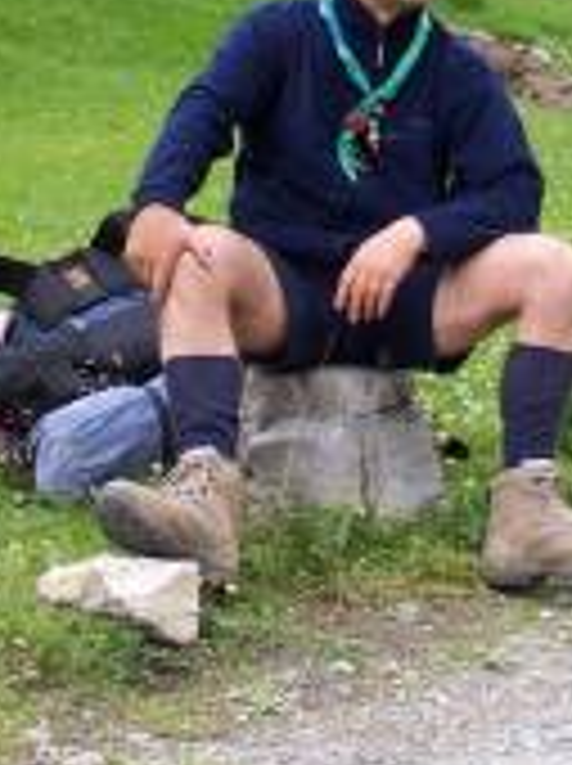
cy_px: 68
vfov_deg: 14.2
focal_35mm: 138
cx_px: 410
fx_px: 3048
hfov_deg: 10.7
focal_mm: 11.1
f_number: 3.2
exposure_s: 1/90
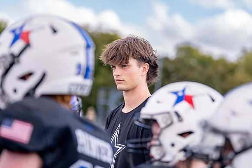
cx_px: 123
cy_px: 76
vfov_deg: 11.6
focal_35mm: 118
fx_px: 825
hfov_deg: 17.4
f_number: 2.8
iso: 320
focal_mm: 107
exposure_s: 1/2000
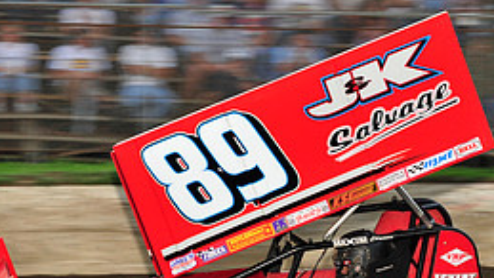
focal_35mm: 246
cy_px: 230
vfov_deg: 4.9
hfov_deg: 8.8
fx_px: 3224
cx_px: 286
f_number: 7.1
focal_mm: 105
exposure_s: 1/320
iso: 640
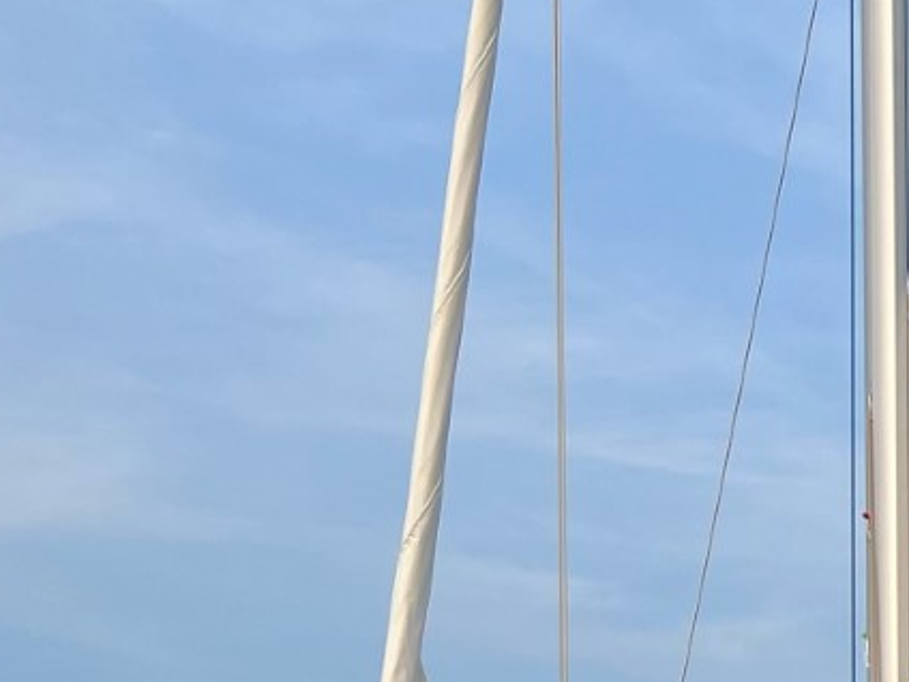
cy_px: 1182
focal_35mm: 103
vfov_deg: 13.1
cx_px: 1672
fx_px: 2705
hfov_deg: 16.0
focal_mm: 5.7
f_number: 1.5
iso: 50
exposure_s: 1/965
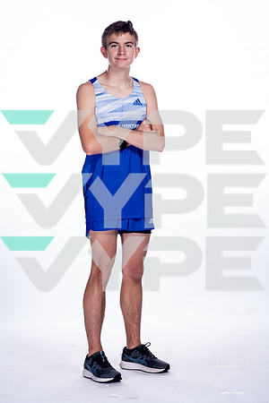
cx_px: 134
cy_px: 202
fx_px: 1379
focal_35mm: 123
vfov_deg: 16.7
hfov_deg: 11.1
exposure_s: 1/250
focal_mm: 123
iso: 800
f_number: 5.6
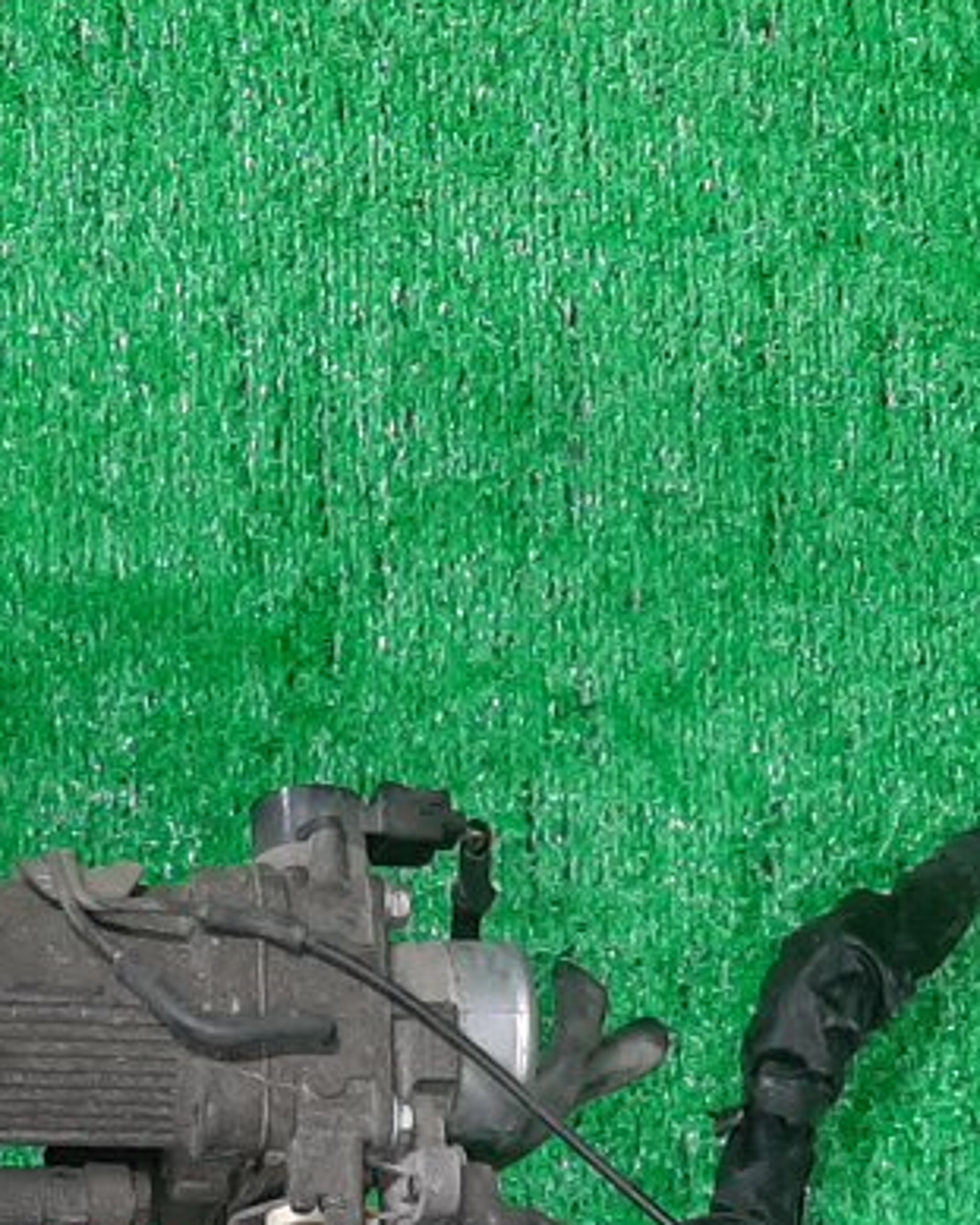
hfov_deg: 16.1
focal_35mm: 94
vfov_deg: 19.0
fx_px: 3409
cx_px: 88
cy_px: 1559
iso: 141
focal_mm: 3.93
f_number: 1.7
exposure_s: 1/50
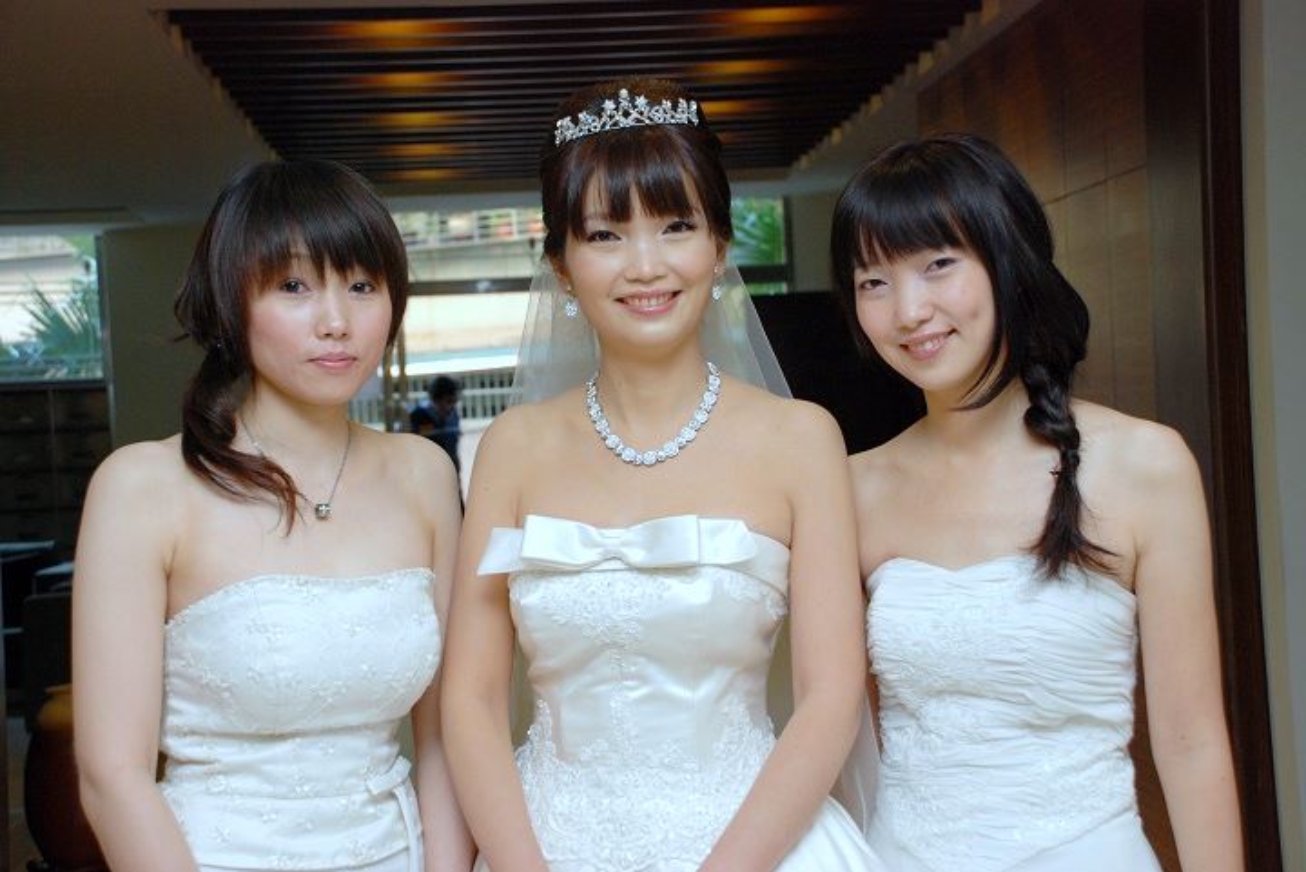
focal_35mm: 60
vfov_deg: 22.7
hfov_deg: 33.4
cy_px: 436
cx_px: 653
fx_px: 2178
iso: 400
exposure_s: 1/60
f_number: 5.6
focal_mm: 40
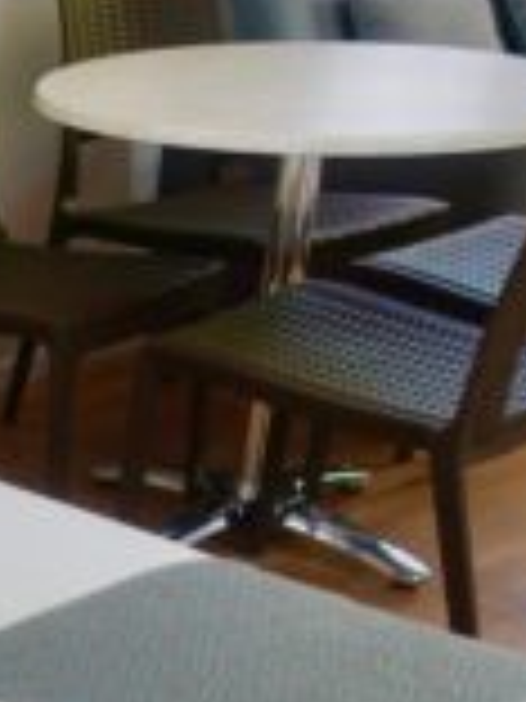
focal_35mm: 89
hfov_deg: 13.7
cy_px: 634
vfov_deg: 21.5
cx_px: -575
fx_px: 1803
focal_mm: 8.8
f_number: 2.8
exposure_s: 1/50
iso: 125
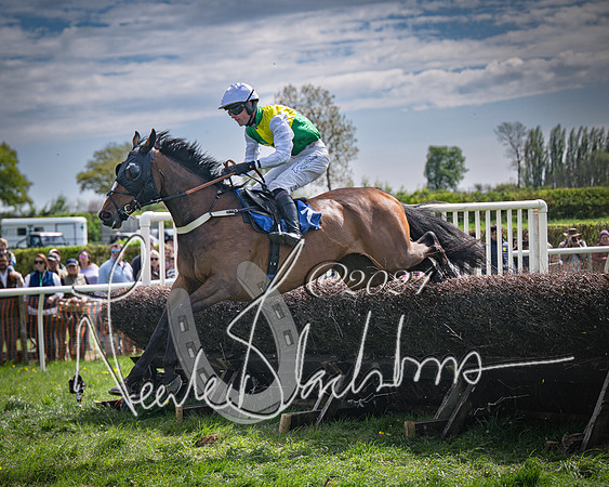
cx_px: 204
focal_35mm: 127
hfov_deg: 15.1
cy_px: 267
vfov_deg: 12.1
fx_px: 2290
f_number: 4
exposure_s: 1/2500
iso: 200
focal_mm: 98
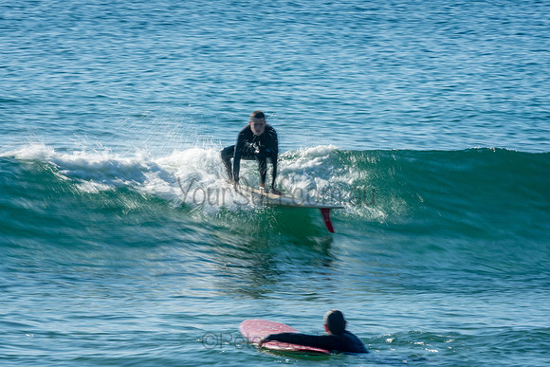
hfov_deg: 3.4
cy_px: 184
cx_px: 275
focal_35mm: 600
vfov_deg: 2.3
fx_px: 9168
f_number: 32
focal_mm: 400
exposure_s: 1/20
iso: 100
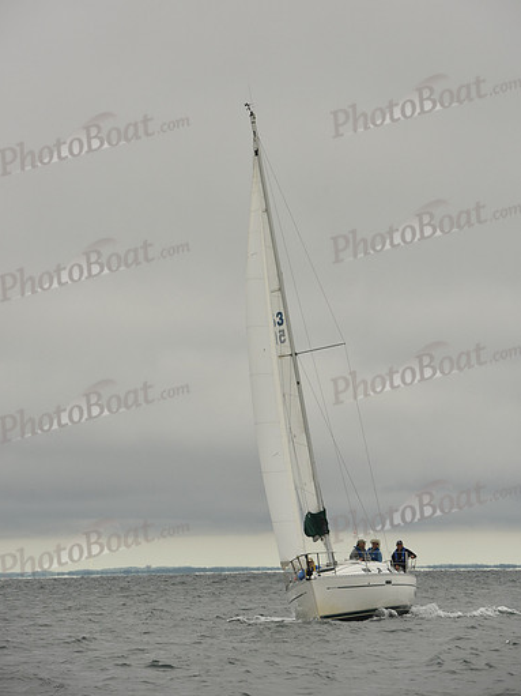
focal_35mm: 191
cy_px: 319
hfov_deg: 7.8
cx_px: 260
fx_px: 3835
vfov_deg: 10.4
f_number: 9
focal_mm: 175
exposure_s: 1/800
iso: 320
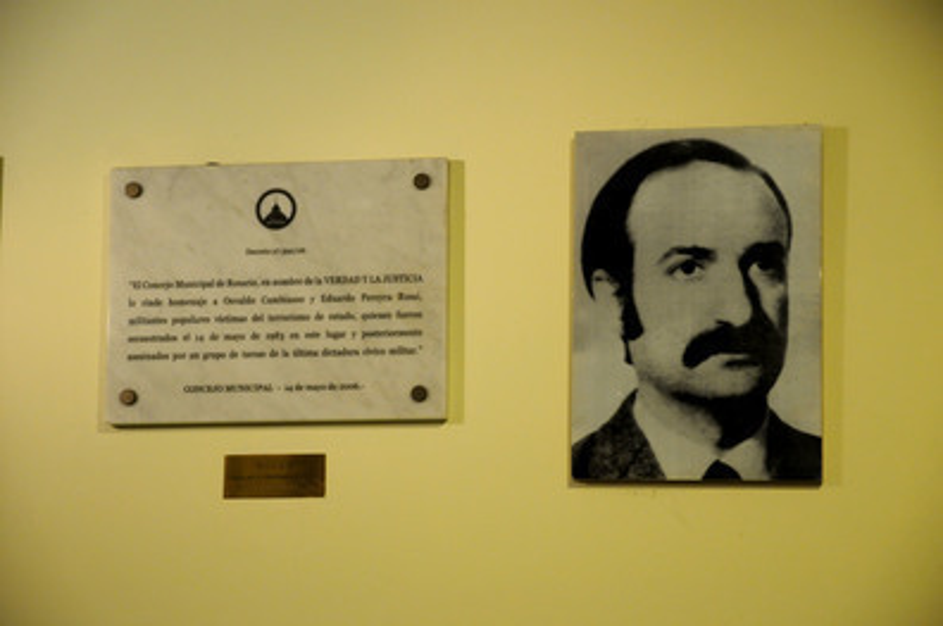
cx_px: 472
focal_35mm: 105
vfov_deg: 13.0
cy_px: 313
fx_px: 2747
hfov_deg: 19.5
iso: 1250
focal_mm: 70
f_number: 4.5
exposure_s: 1/30
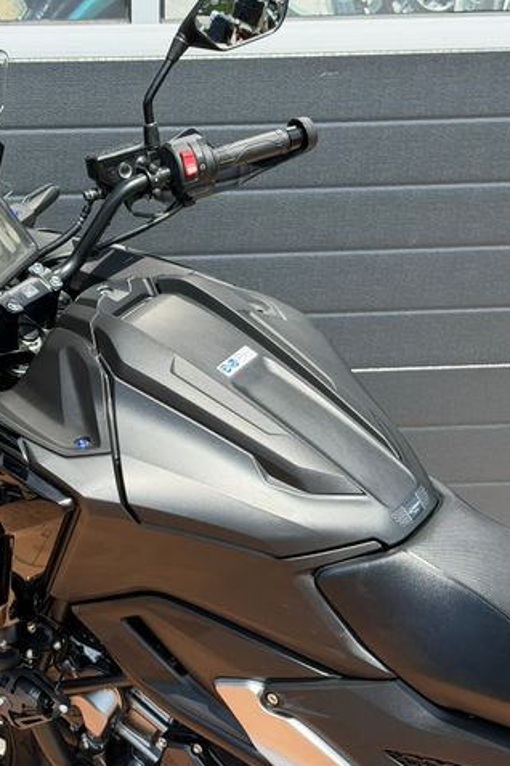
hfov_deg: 20.1
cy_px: 384
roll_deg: -0.2
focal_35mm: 67
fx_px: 1424
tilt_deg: -17.7
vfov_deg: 30.1
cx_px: 95
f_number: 1.78
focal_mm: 6.76
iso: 100
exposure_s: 1/1838
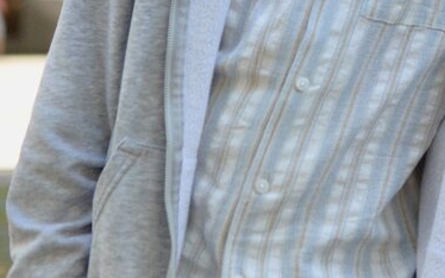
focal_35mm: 191
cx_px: 753
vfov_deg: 6.7
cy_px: -268
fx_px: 2317
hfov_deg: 10.4
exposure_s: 1/2500
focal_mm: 50
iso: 1600
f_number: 2.8
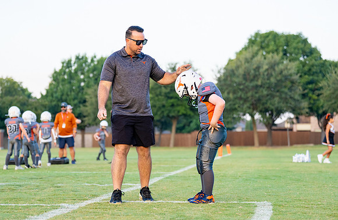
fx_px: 931
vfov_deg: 13.5
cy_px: 110
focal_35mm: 100
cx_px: 152
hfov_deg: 20.6
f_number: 2.8
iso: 640
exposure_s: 1/1250
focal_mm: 84
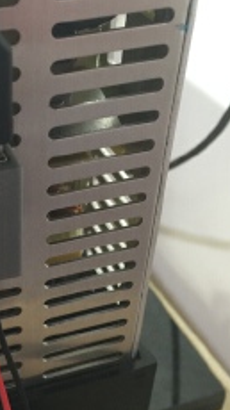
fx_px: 598
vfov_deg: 37.5
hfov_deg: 21.1
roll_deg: +1.7
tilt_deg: -41.7
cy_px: 267
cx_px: 7
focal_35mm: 55
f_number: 2.2
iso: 125
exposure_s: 1/17
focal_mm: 4.15
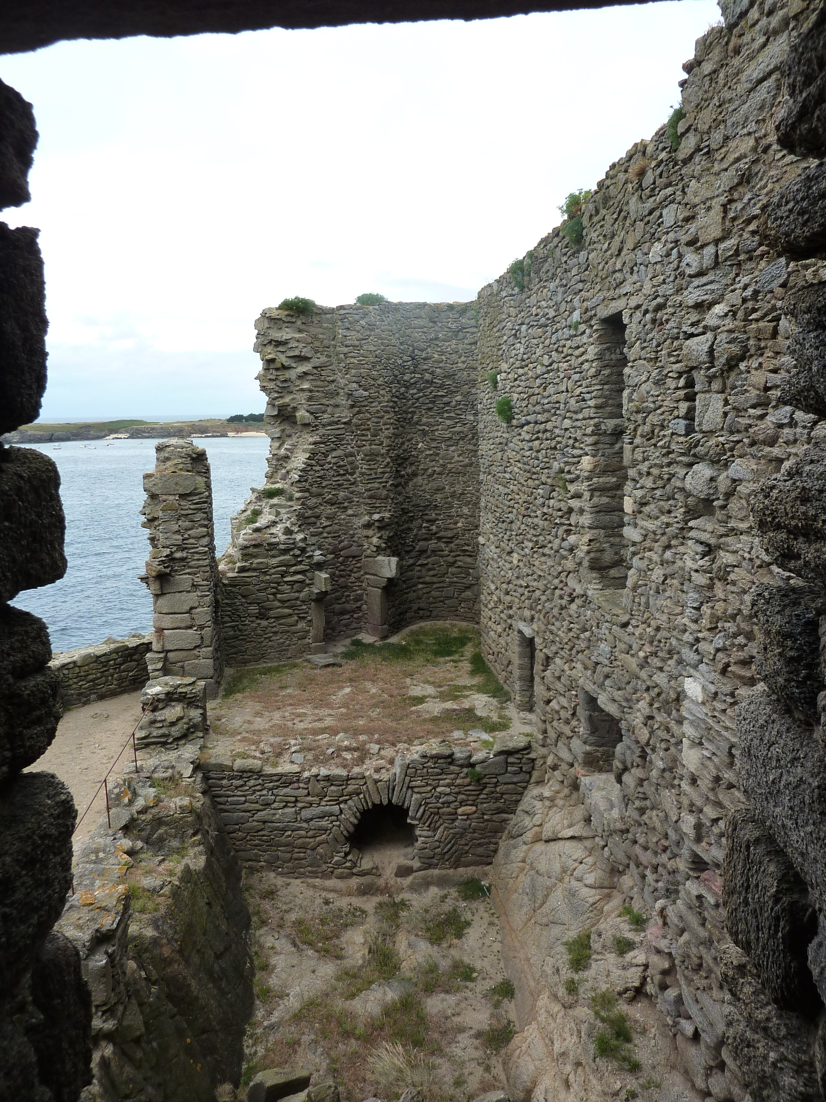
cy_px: 551
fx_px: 795
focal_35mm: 25
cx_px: 413
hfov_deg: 54.9
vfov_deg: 69.4
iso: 125
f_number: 4
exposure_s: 1/400
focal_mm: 4.1
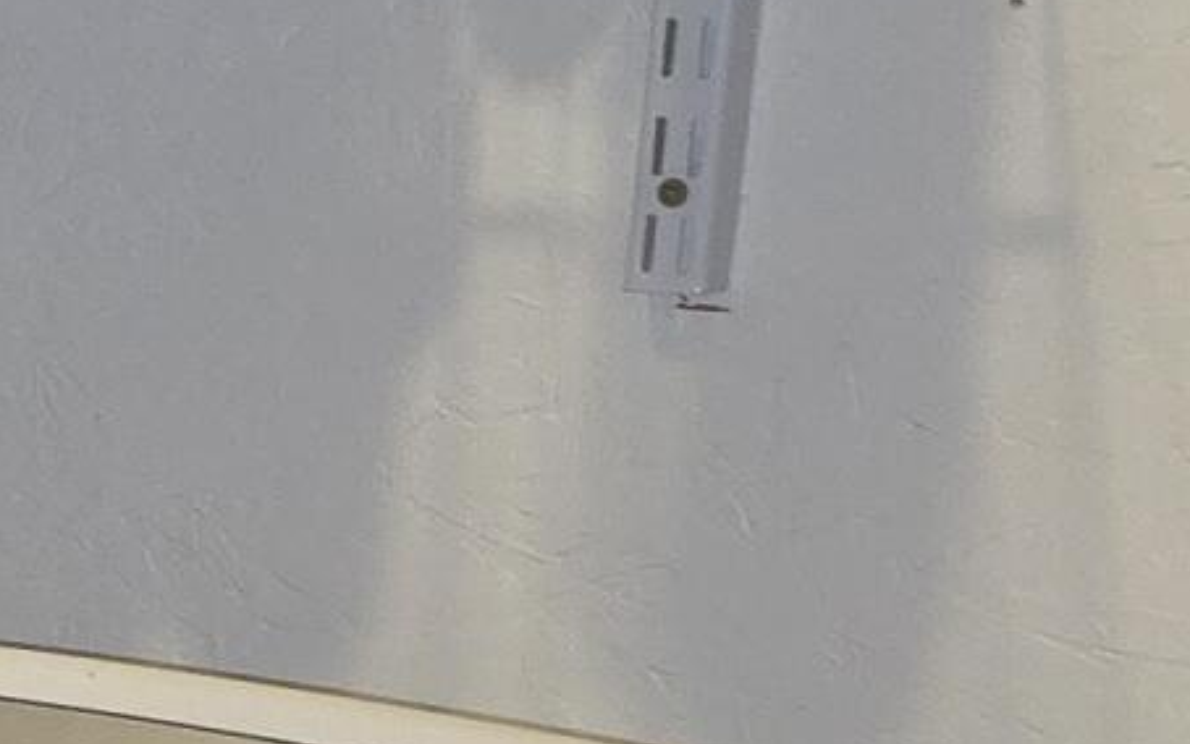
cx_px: -2364
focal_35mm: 161
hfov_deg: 9.9
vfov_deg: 8.1
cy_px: 815
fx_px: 5223
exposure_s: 1/20
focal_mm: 6.3
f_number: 1.7
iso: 125
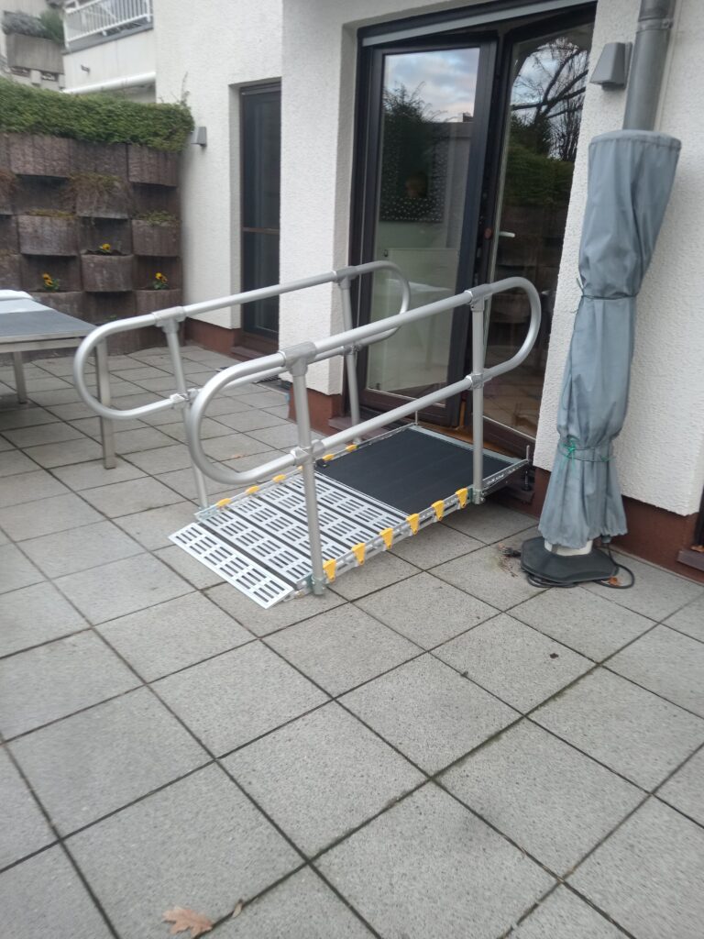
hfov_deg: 51.4
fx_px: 732
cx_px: 352
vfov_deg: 65.3
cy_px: 470
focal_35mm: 27
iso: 338
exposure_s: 1/100
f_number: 1.9
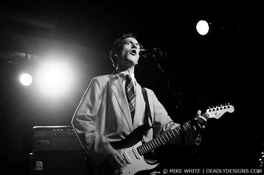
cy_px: 88
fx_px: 330
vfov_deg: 29.8
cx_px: 132
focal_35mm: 45
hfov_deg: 43.7
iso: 1000
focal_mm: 30
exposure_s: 1/160
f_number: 1.8
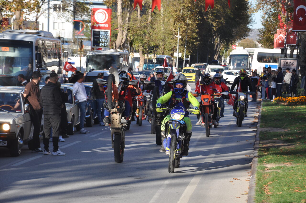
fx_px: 1337
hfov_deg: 13.1
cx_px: 153
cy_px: 102
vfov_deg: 8.7
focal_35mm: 158
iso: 200
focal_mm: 105
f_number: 8
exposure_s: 1/250
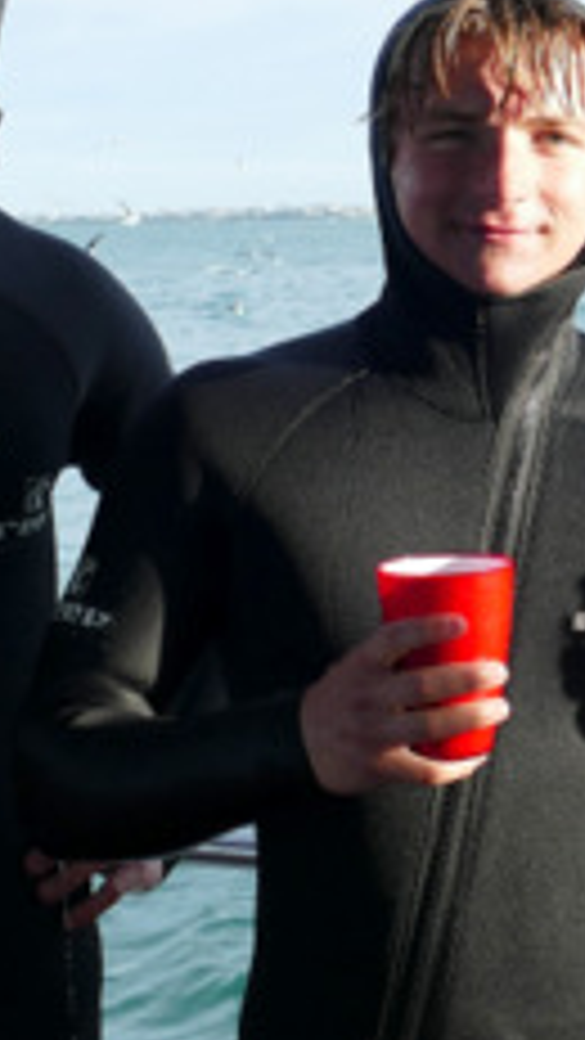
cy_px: 425
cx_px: 540
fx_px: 1875
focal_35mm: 68
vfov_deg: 30.9
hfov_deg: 17.4
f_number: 2.8
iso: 125
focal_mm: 9.12
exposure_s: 1/800
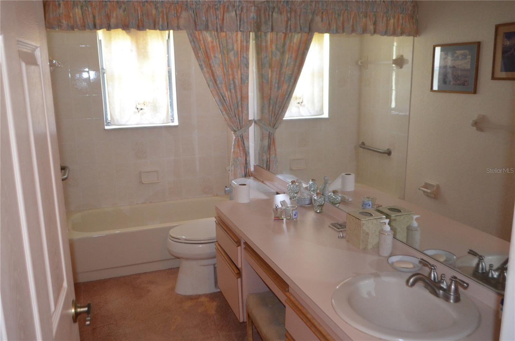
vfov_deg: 39.8
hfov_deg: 57.3
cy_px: 170
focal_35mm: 33
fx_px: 471
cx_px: 258
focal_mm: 22
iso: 2000
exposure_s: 1/60
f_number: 3.8
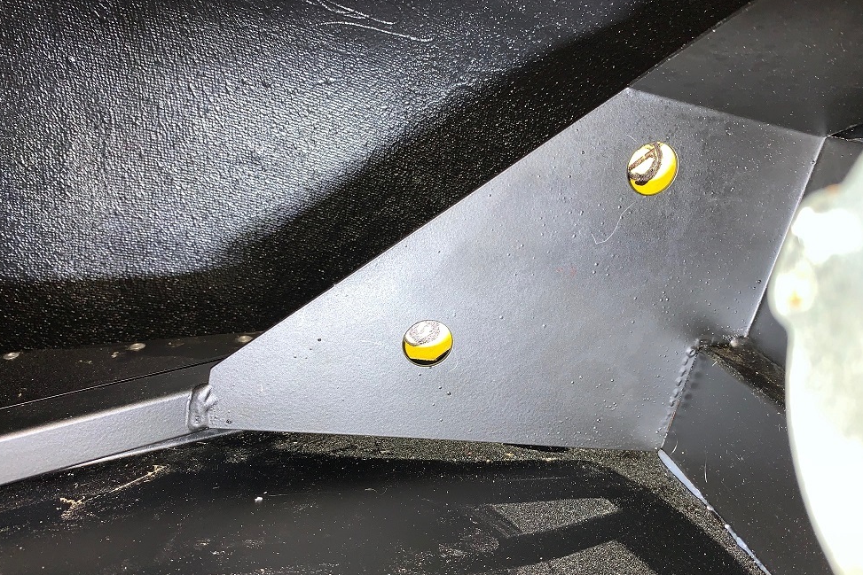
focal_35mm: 28
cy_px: 312
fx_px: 671
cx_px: 428
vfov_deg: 46.4
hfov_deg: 65.5
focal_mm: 4.25
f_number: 1.8
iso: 50
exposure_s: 1/22
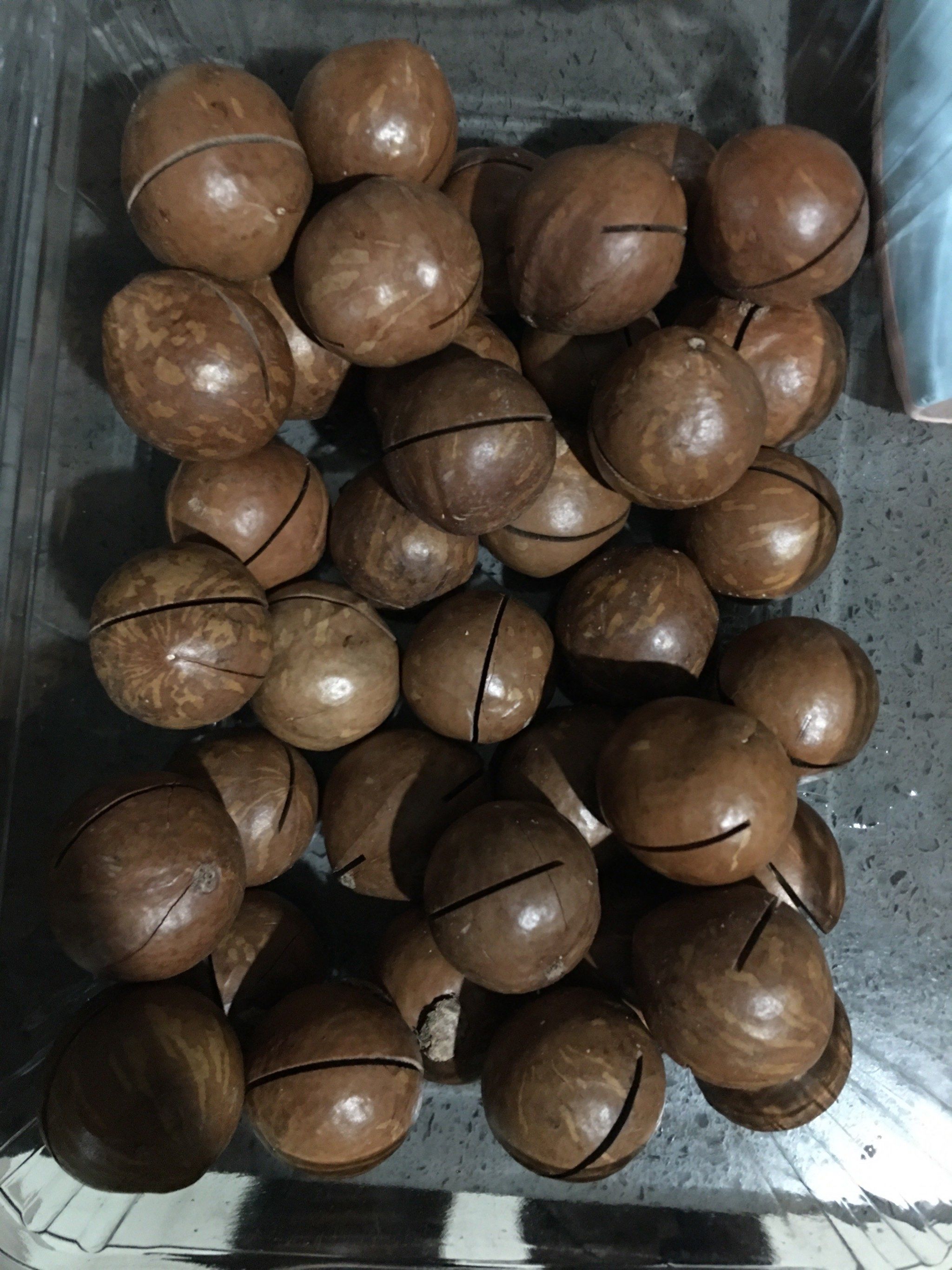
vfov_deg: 61.7
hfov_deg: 48.2
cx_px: 476
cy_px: 635
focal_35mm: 29
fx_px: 1063
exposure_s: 1/4
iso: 160
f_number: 2.2
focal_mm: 4.15
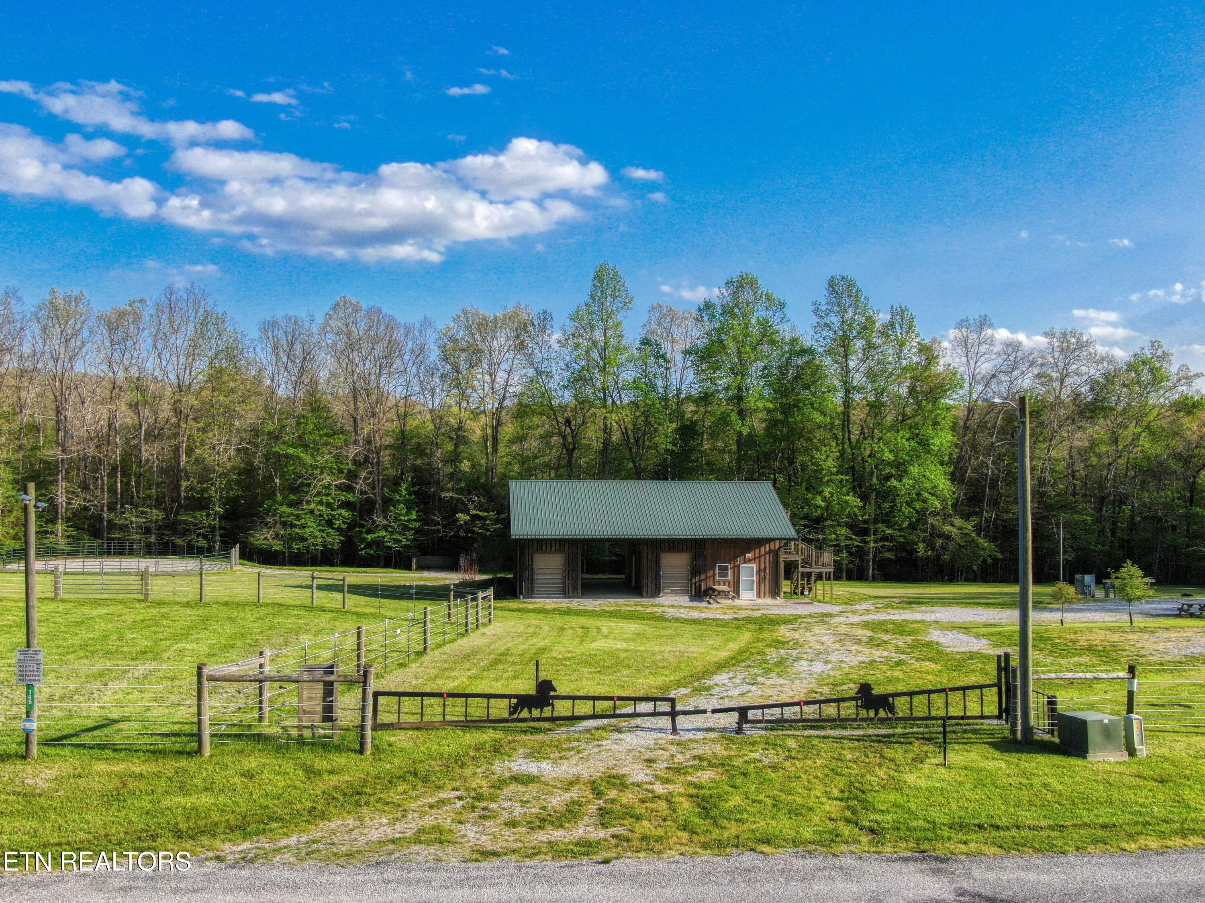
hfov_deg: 56.8
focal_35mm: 32
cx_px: 602
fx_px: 1114
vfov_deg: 44.2
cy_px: 452
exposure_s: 1/1000
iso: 100
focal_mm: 5.5
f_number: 3.1
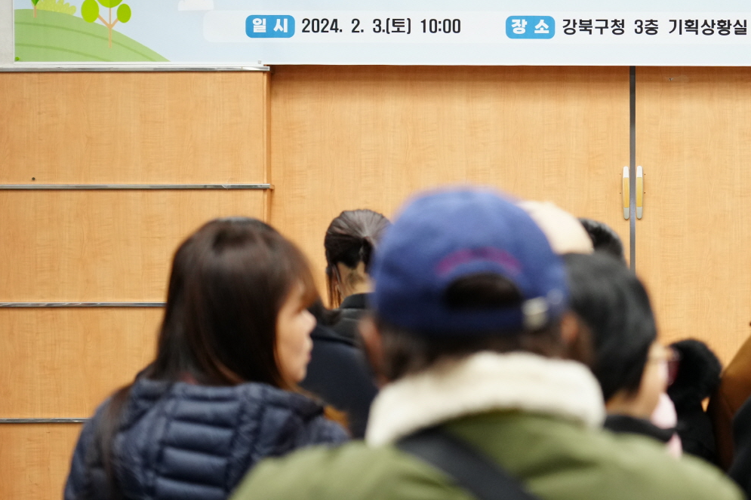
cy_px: 263
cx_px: 620
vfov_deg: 9.0
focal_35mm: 152
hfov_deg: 13.4
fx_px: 3170
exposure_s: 1/160
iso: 2000
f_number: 4
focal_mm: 84
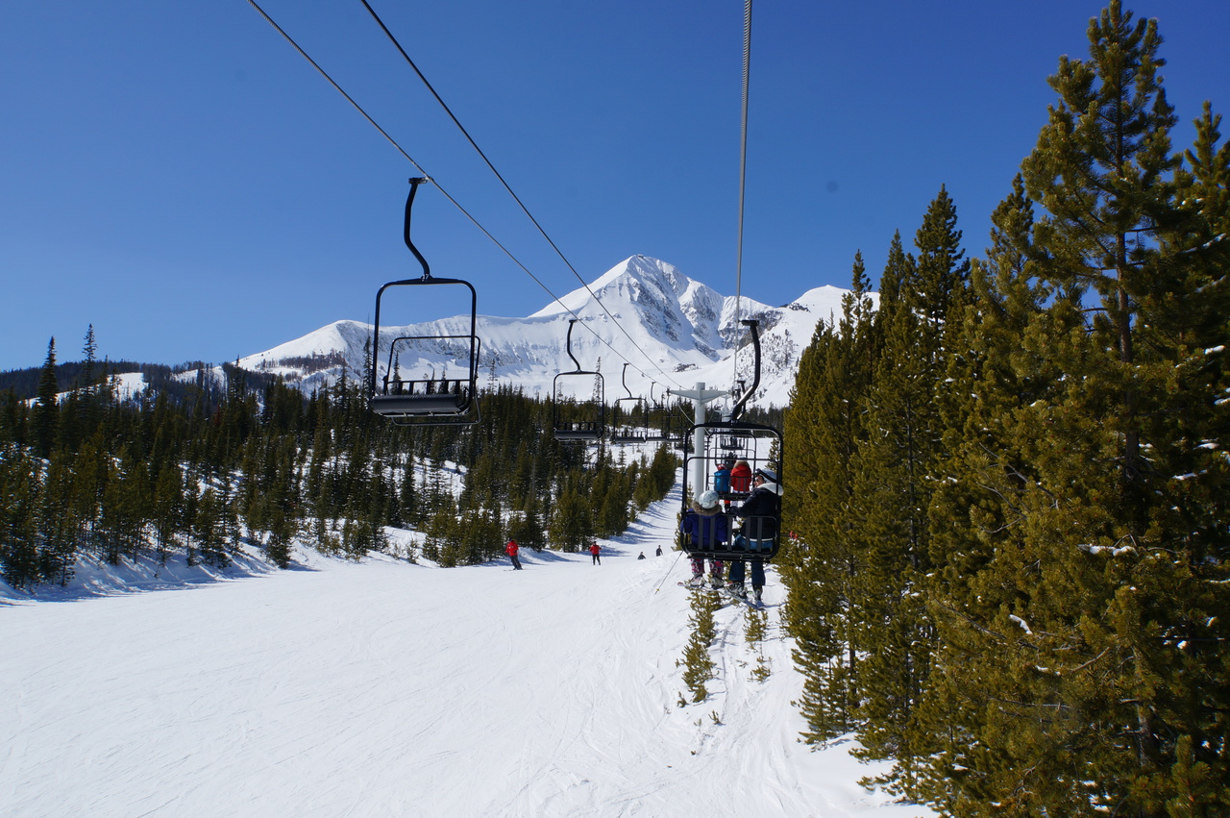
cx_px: 615
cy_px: 409
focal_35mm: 38
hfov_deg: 50.6
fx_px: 1301
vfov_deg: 34.9
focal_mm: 25.4
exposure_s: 1/160
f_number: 16
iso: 100
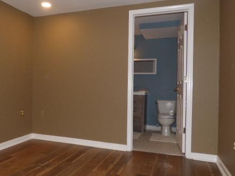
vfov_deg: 48.2
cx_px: 94
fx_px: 197
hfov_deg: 61.1
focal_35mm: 29
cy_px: 87
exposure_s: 1/80
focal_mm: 3.58
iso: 100
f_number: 2.8
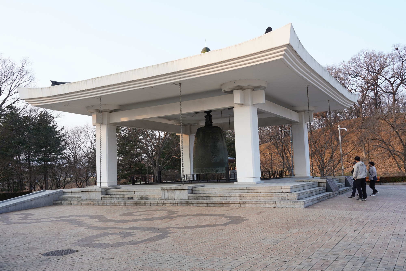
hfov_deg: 55.8
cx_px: 203
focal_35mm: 34
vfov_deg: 38.9
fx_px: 383
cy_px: 136
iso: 400
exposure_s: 1/100
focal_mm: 34
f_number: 10
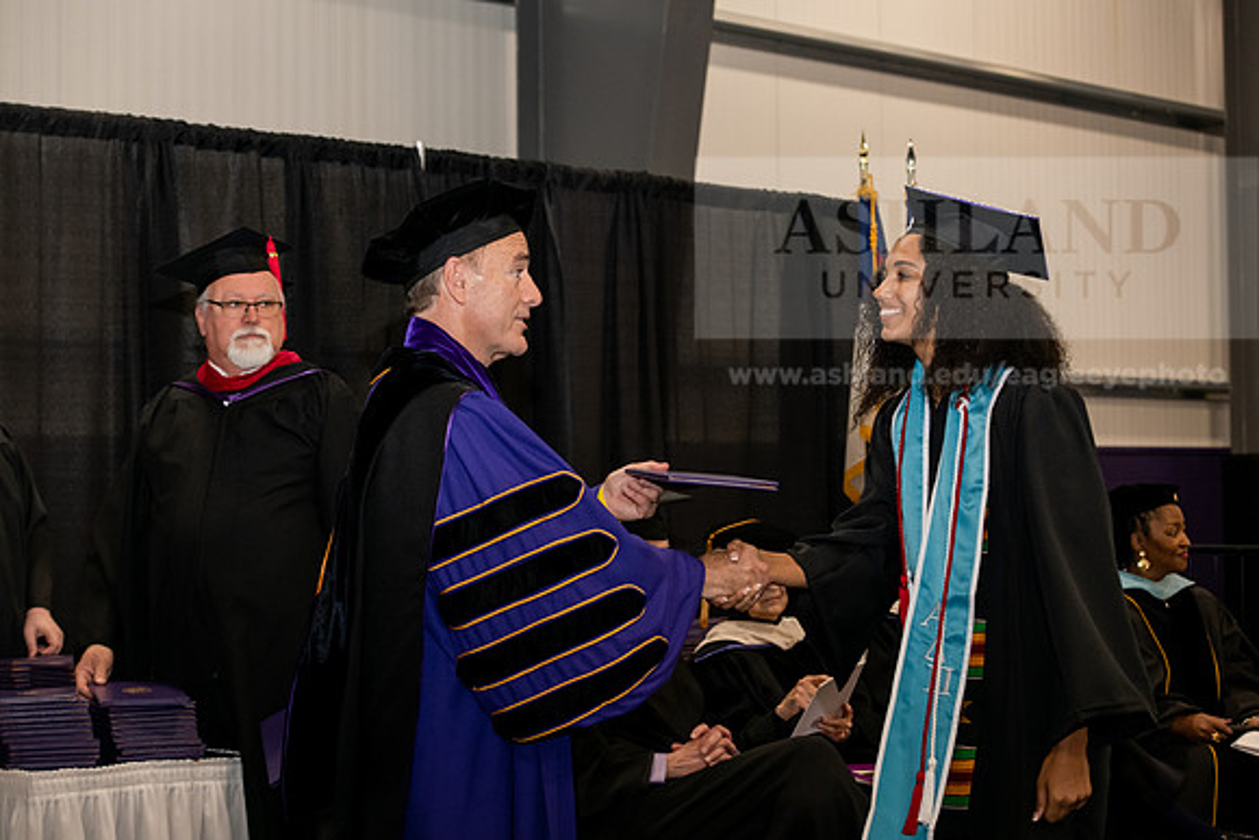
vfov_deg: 19.5
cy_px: 420
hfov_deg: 28.8
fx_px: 2449
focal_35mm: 70
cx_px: 630
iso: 2000
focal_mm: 70
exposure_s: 1/200
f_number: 5.6
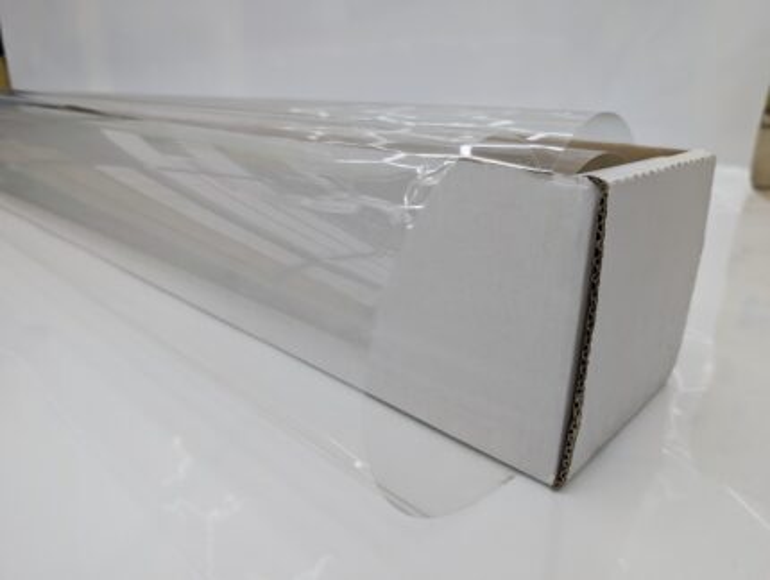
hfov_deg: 71.5
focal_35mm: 24
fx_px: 535
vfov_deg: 57.0
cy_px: 290
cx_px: 385
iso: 164
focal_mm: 6.9
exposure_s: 1/354
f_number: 1.68
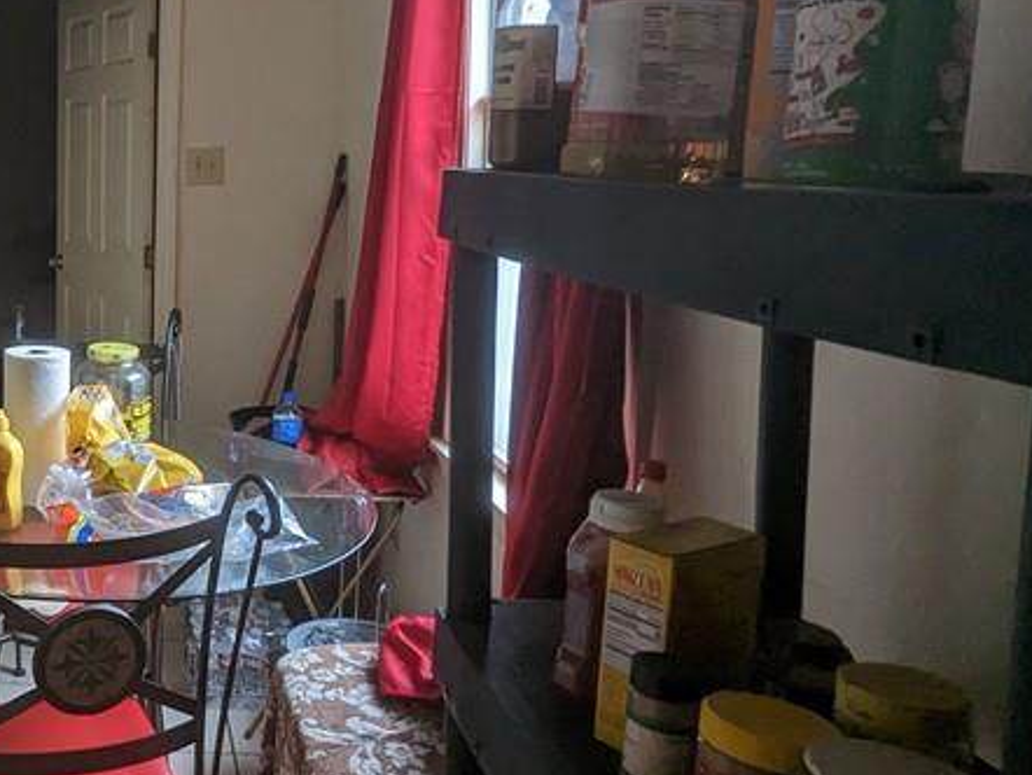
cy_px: 271
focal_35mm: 37
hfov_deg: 42.3
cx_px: -32
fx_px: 1104
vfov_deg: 38.3
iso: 218
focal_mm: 2.35
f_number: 2.2
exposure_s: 1/25.3
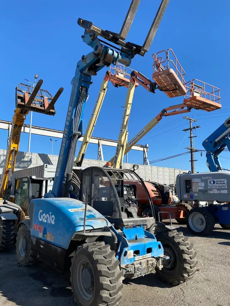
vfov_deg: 67.3
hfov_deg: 53.1
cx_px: 115
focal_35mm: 26
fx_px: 230
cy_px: 153
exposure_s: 1/2358
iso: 32
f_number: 1.8
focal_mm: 4.25
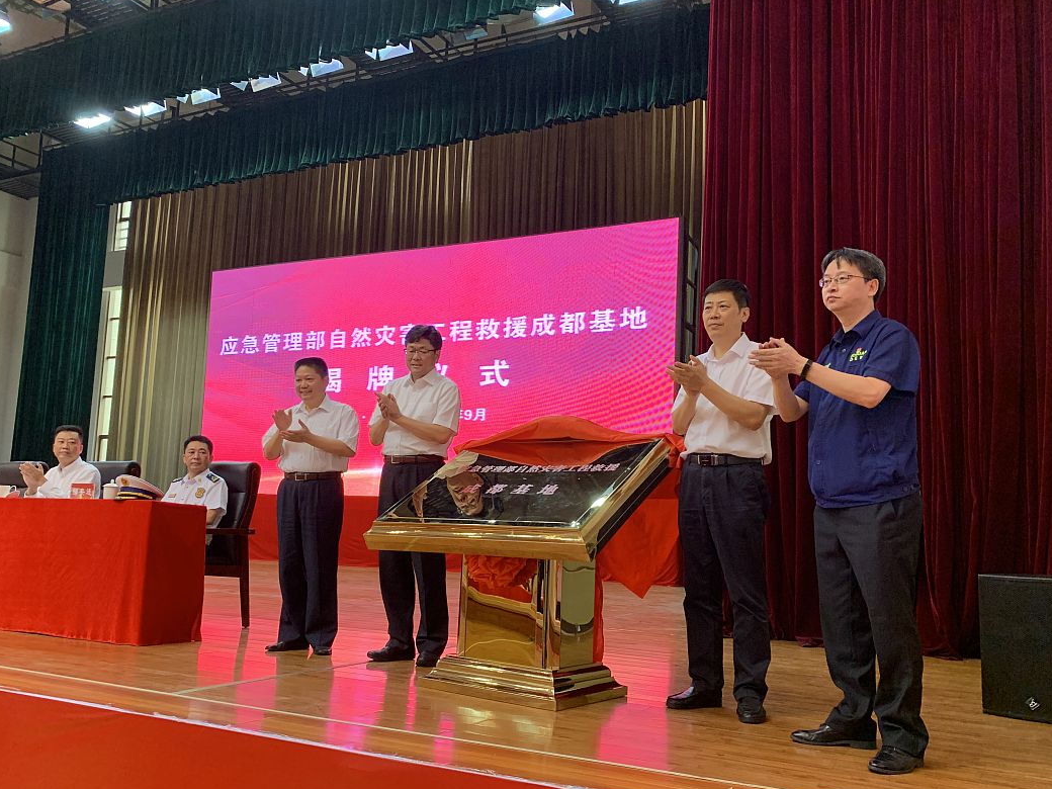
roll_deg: -2.4
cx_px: 520
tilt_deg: +6.1
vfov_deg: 46.7
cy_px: 430
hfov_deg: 60.0
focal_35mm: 30
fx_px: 912
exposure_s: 1/50
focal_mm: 4.25
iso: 125
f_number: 1.8
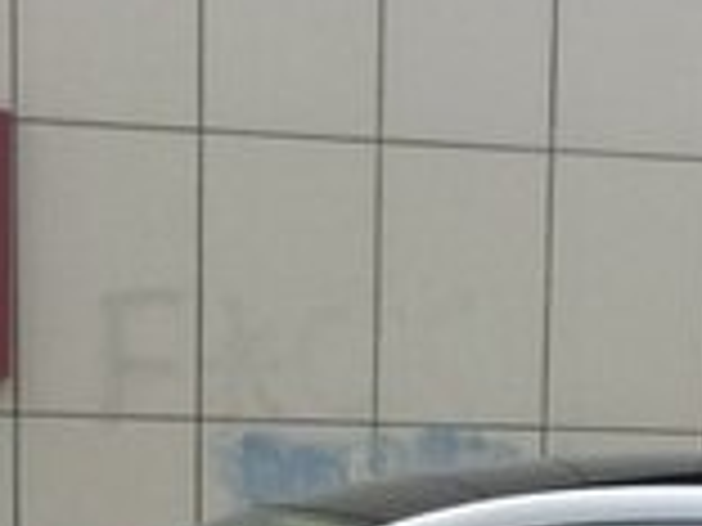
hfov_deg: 16.0
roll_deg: -2.0
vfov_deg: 11.4
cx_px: 432
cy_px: 843
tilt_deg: -9.1
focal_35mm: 123
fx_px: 2494
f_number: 2.2
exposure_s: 1/33
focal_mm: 4.15
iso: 50
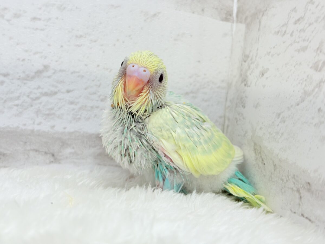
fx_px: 488
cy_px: 122
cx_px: 162
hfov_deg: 36.8
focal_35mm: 52
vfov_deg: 28.0
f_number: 1.6
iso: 80
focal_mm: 5.96
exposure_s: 1/100
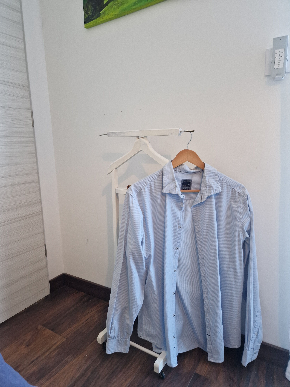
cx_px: 145
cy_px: 194
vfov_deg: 73.9
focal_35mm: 23
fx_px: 257
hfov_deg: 58.9
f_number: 1.8
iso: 64
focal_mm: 5.4
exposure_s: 1/100
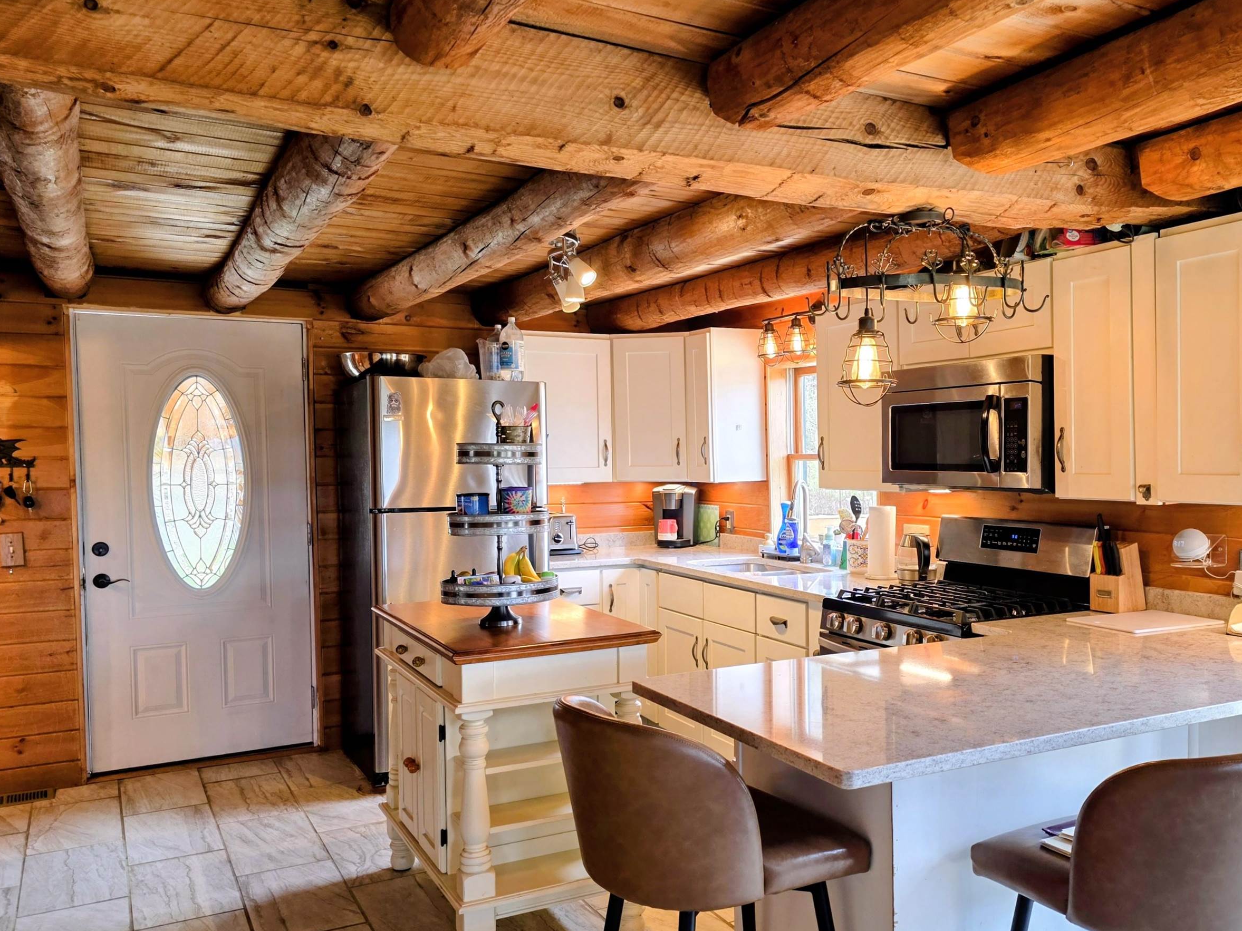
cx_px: 756
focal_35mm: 30
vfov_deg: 46.7
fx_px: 1076
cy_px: 503
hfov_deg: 59.4
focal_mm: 6.3
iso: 100
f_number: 1.7
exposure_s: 1/120
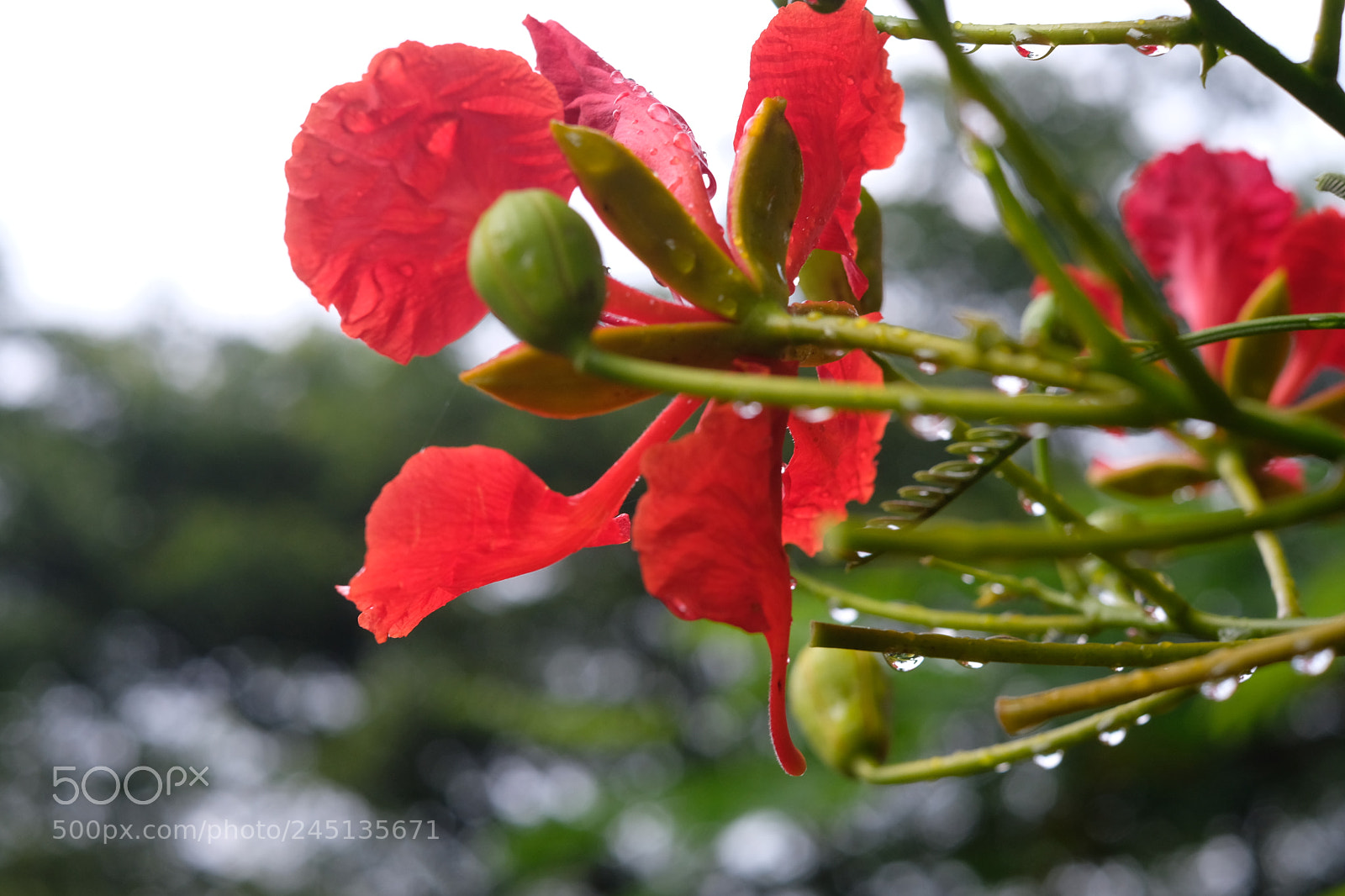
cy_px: 448
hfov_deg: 37.5
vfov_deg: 25.5
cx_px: 672
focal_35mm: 53
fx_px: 1980
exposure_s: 1/125
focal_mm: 35
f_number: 5.6
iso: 800
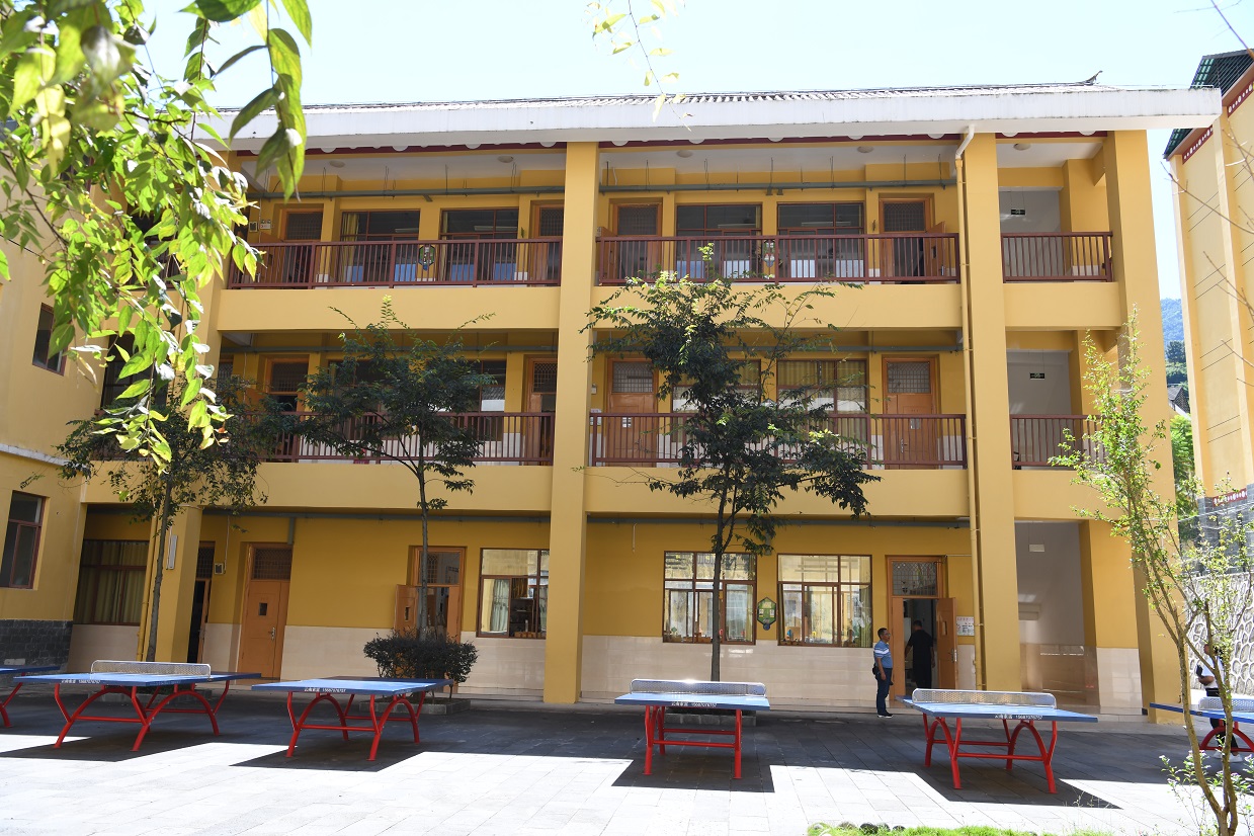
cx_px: 627
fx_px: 1080
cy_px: 418
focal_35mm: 31
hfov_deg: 60.3
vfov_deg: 42.3
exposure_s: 1/160
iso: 200
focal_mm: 31
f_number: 8
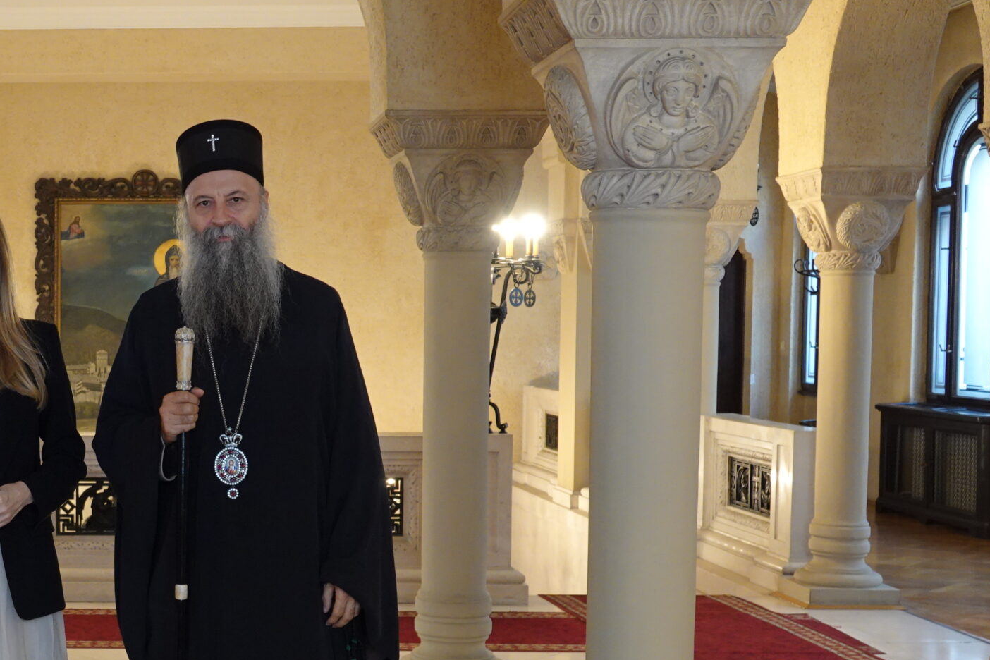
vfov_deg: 21.8
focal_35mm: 62
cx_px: 102
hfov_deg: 30.9
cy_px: 458
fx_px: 1705
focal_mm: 12.33
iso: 800
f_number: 2.8
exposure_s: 1/30
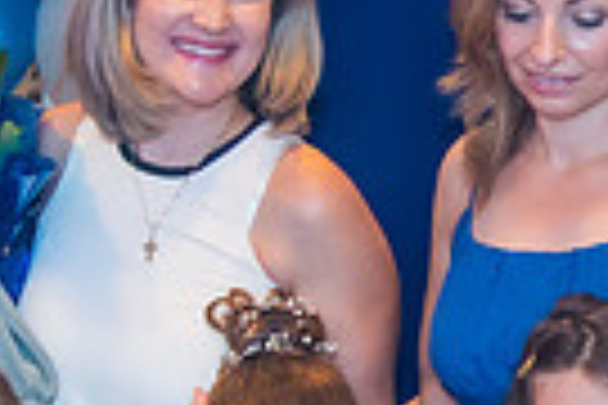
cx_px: 725
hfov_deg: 6.8
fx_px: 5066
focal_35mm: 300
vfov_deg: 4.6
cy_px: 322
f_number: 2.8
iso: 1600
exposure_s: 1/125
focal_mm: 70
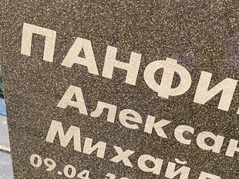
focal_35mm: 134
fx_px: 926
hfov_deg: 14.7
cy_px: 142
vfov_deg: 11.0
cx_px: 177
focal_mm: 6
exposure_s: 1/122
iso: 32
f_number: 2
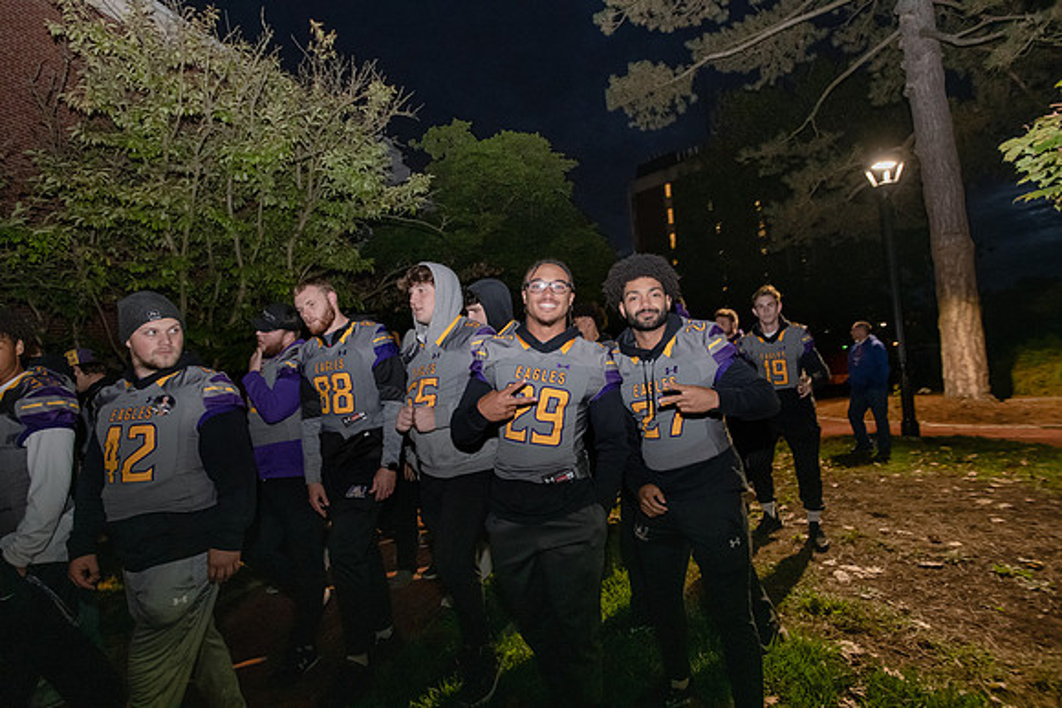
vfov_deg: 64.6
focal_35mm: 19
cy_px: 354
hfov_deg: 86.9
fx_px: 561
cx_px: 531
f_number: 5
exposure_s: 1/40
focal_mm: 19
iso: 5000
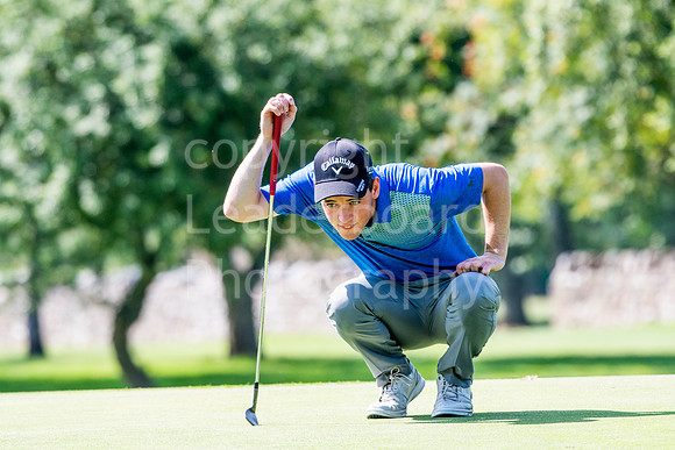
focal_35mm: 510
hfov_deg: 4.0
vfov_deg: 2.7
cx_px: 338
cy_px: 225
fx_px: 9564
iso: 800
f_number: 5.6
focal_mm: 340
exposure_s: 1/1000
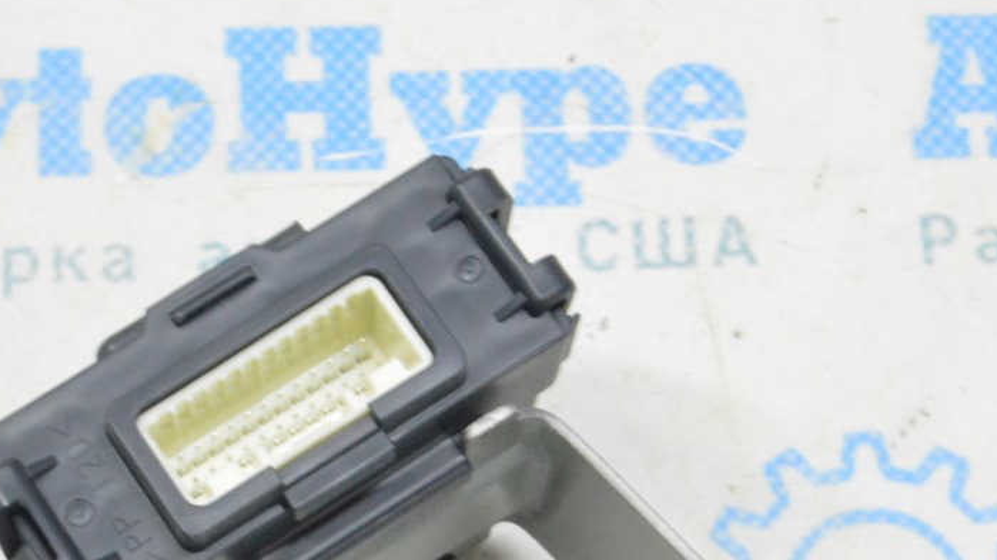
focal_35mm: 115
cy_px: 395
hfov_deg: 18.6
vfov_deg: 10.5
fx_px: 3040
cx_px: 319
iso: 6400
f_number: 20
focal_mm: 50
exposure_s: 1/15
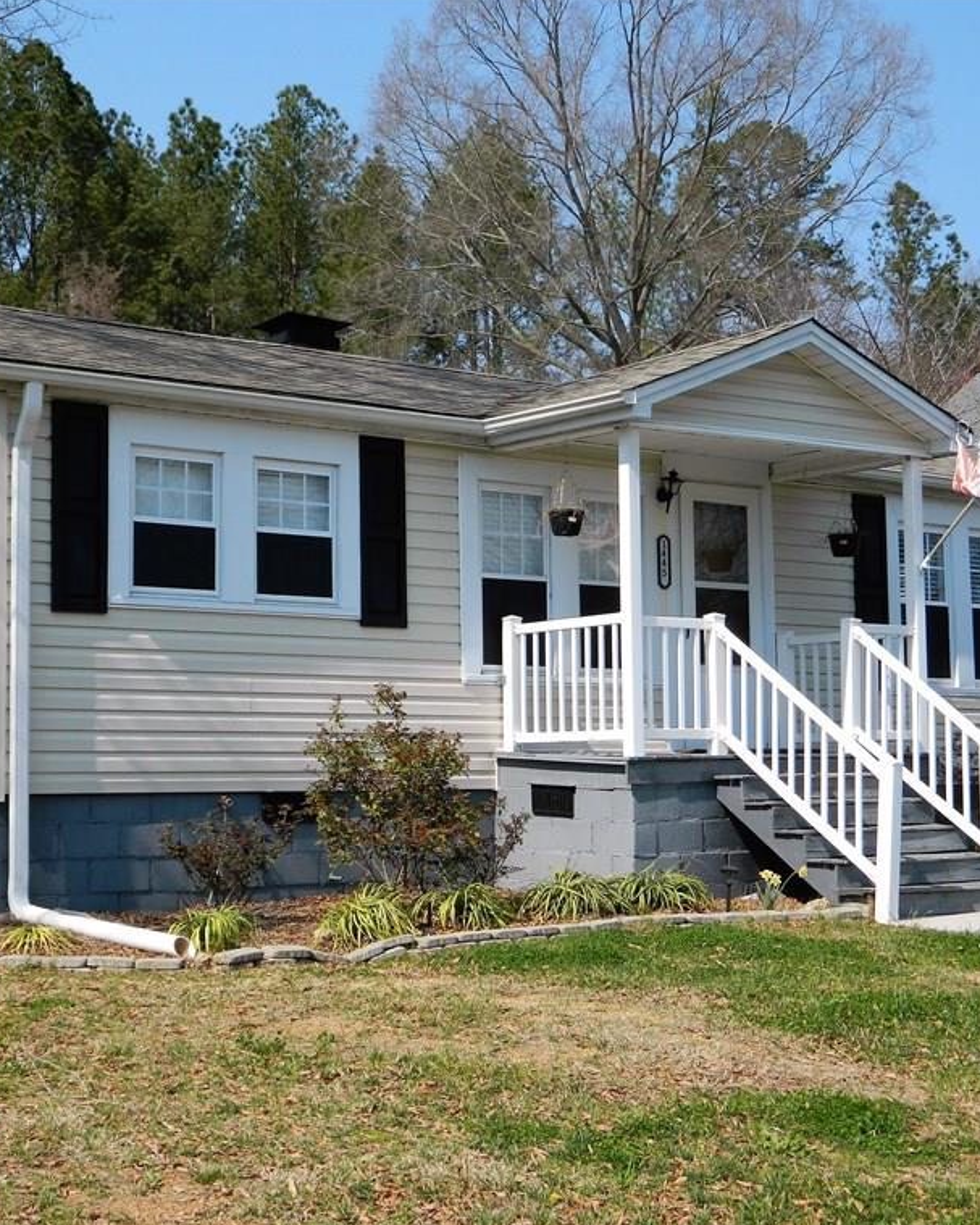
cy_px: 613
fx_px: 1958
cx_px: 368
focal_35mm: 54
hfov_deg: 28.0
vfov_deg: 34.7
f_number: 3.5
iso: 80
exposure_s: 1/800
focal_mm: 7.3
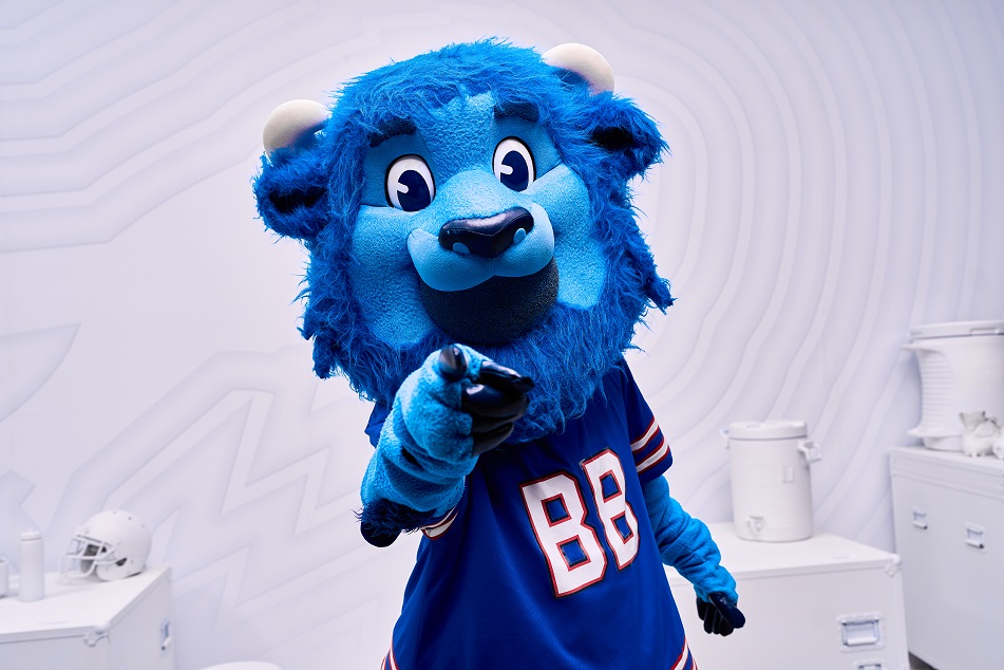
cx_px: 502
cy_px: 335
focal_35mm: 35
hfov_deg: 54.4
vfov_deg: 37.9
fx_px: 976
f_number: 4
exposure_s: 1/400
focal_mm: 35
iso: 125
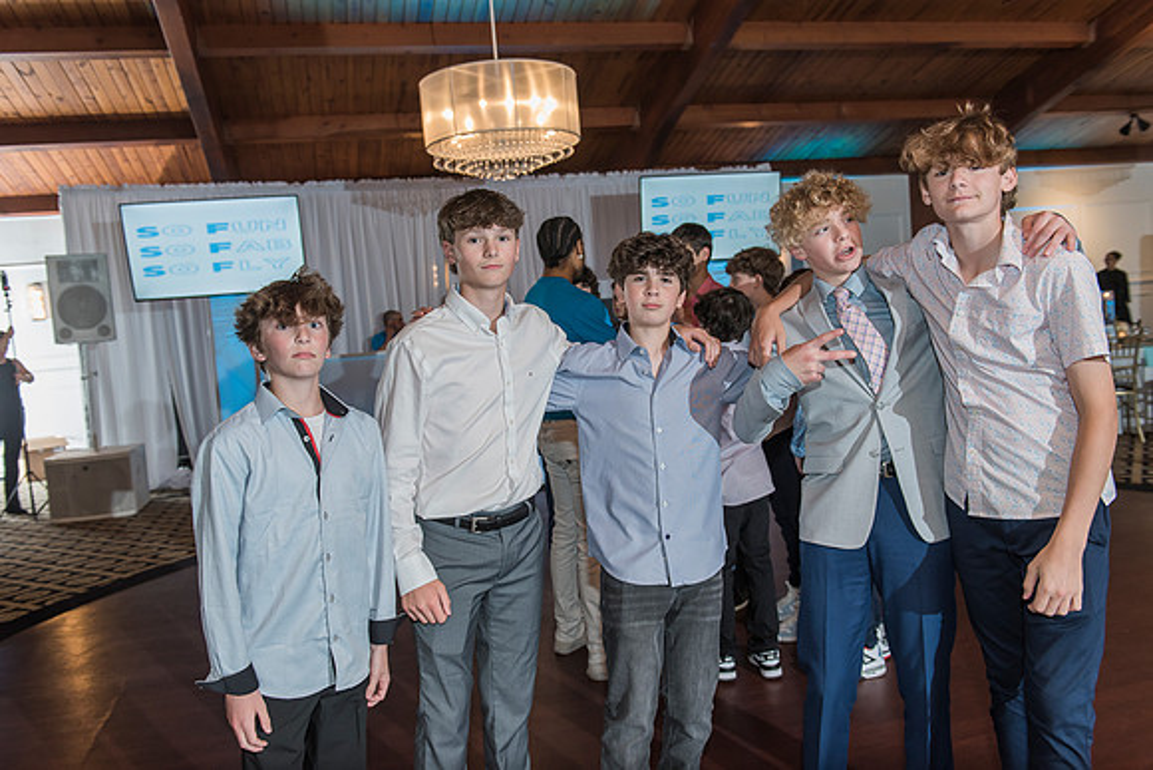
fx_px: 993
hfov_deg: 60.3
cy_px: 385
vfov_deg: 42.3
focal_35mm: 31
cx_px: 576
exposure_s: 1/125
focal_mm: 31
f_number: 4
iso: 800
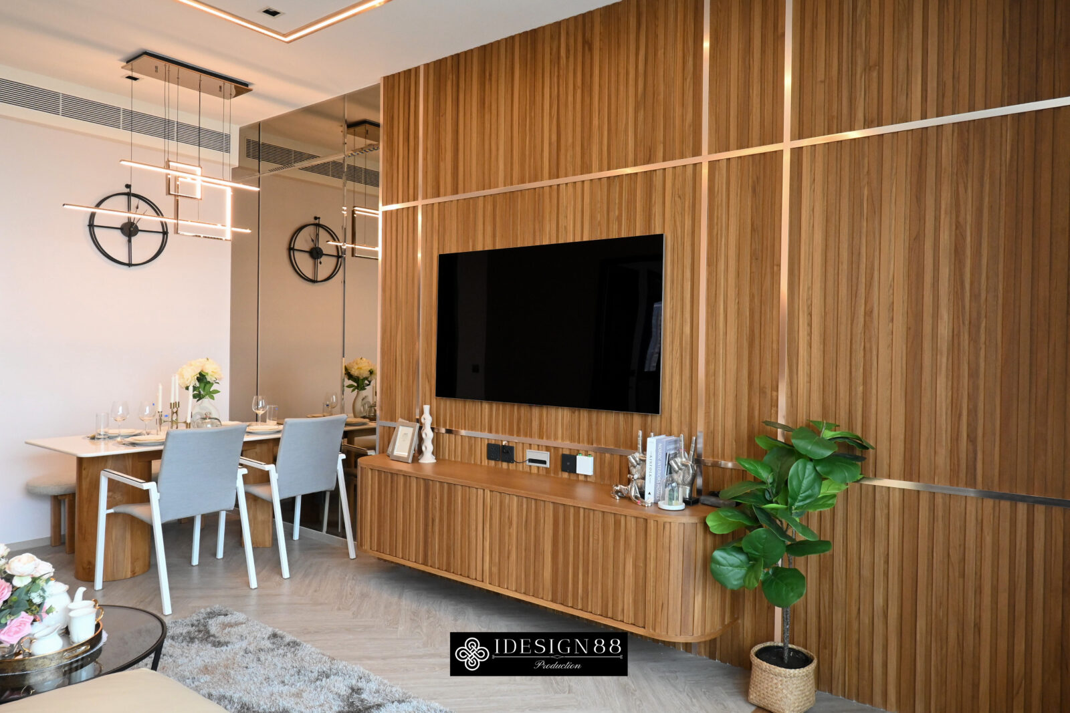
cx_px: 535
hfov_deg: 73.7
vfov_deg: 53.1
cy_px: 356
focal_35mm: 24
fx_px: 713
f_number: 8
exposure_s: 1/50
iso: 1600
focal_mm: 16
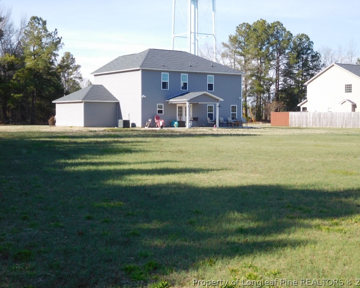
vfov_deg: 28.6
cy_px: 142
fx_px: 565
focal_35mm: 53
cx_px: 183
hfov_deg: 35.4
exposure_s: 1/500
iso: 125
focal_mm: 8.9
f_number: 4.1
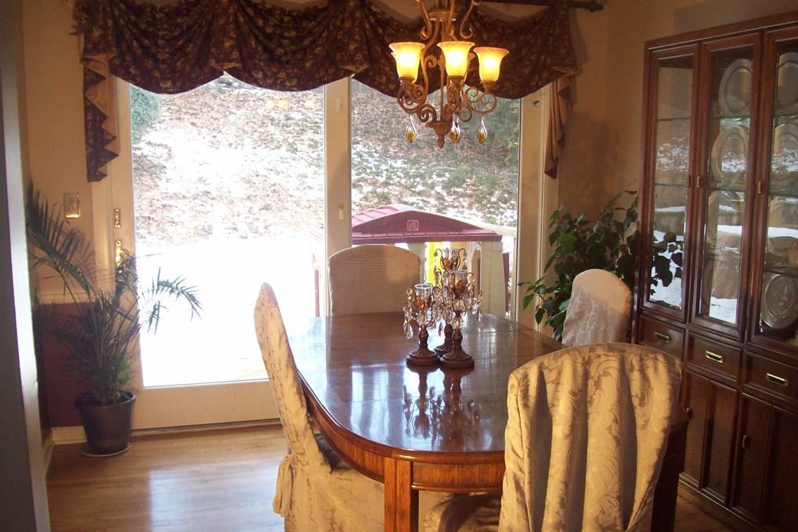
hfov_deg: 50.7
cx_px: 403
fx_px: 842
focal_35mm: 38
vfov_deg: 35.0
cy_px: 297
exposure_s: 1/64
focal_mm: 6
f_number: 2.7
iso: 200
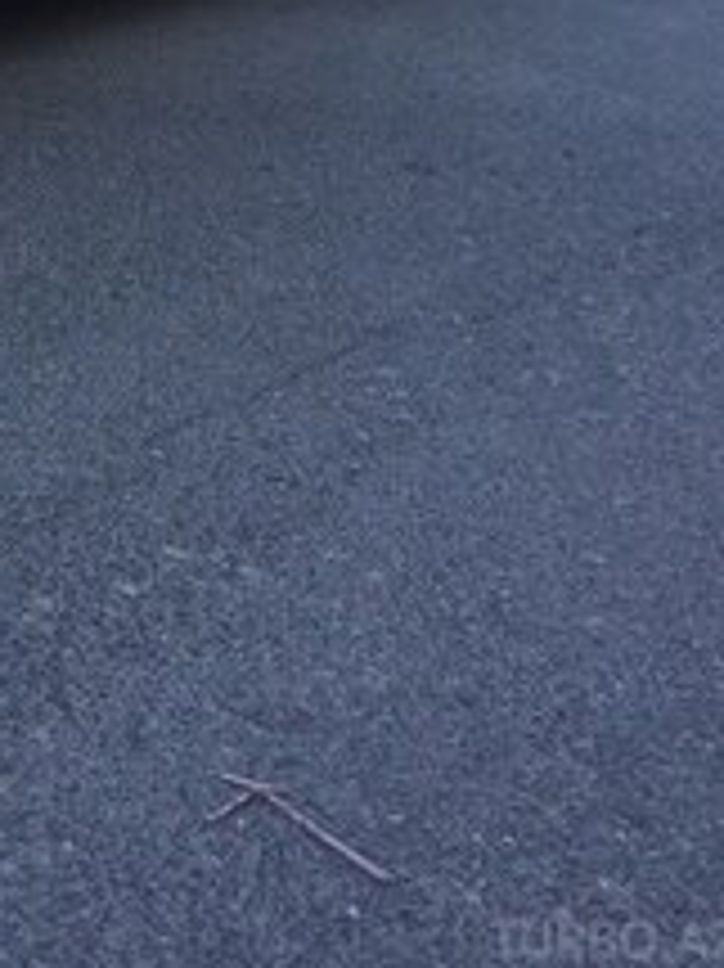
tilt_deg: -7.5
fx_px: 1870
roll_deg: +1.5
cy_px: -117
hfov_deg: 20.8
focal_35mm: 67
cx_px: -76
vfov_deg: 26.5
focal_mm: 4.15
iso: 32
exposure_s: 1/383
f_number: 2.2
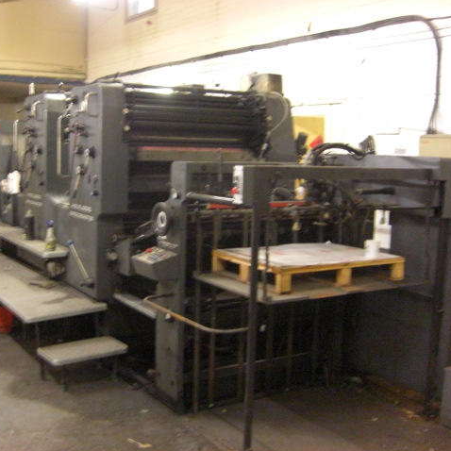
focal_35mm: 45
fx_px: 663
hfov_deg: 37.4
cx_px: 182
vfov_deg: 37.6
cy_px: 226
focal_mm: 7.9
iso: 800
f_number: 2.8
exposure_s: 1/8
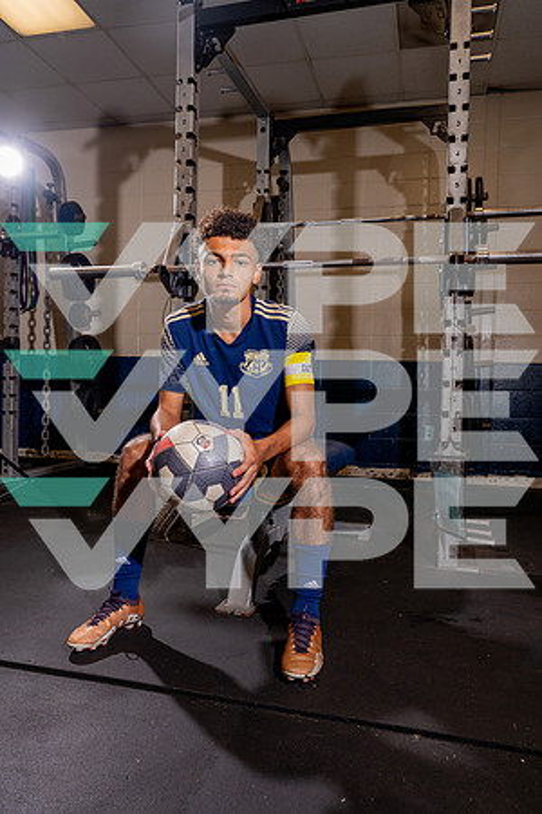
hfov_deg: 46.4
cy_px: 407
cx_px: 271
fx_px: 632
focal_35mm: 28
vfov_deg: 65.5
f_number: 8
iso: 1250
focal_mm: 28
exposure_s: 1/250
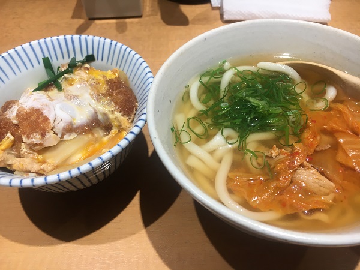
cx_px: 180
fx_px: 302
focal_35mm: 29
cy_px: 135
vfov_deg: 48.2
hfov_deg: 61.7
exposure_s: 1/30
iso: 25
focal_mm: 4.15
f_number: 2.2
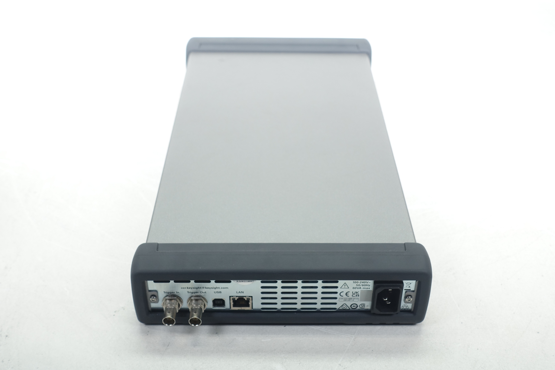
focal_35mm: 46
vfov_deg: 29.2
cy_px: 185
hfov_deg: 42.7
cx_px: 278
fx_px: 709
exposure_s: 1/80
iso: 125
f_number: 3.5
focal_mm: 16.84
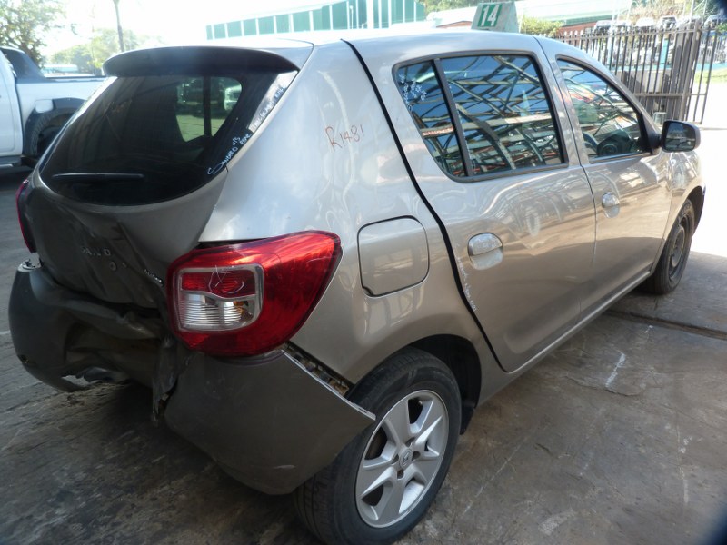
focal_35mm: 25
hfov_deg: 69.4
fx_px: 525
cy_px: 272
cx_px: 364
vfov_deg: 54.9
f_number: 2.8
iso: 80
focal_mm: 4.5
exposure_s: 1/80
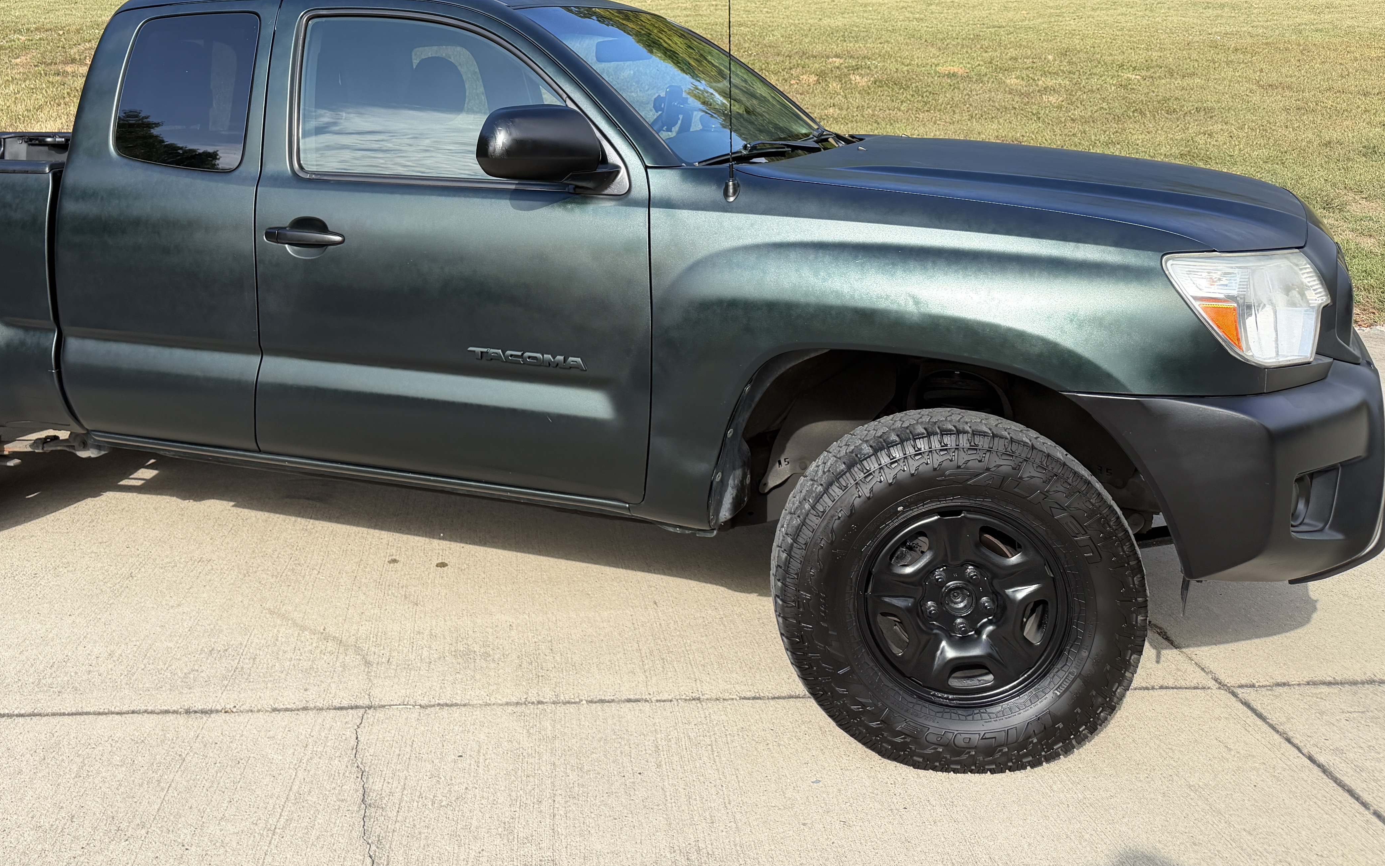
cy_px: 154
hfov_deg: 54.5
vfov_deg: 35.0
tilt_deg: -4.4
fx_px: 1321
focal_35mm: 35
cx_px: 498
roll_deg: +0.8
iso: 100
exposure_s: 1/2232
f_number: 1.78
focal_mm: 6.76
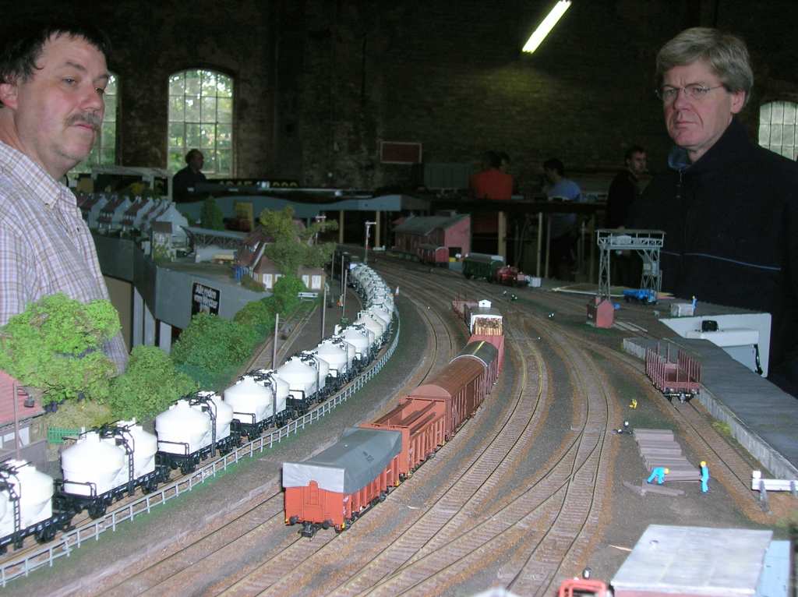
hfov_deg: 38.2
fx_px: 1152
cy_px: 298
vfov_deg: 29.1
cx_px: 399
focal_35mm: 50
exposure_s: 1/60.1
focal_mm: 8.4
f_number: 3.3
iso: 60
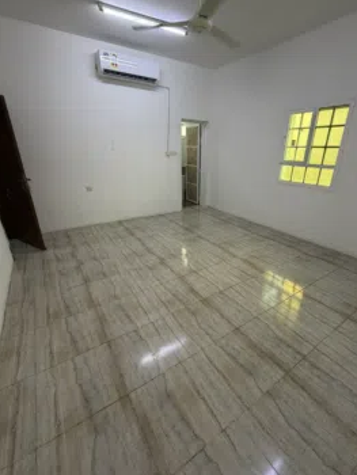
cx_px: 194
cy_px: 238
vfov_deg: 94.5
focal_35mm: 16
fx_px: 220
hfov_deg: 78.0
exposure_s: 1/100
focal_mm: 2.22
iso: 320
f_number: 2.2
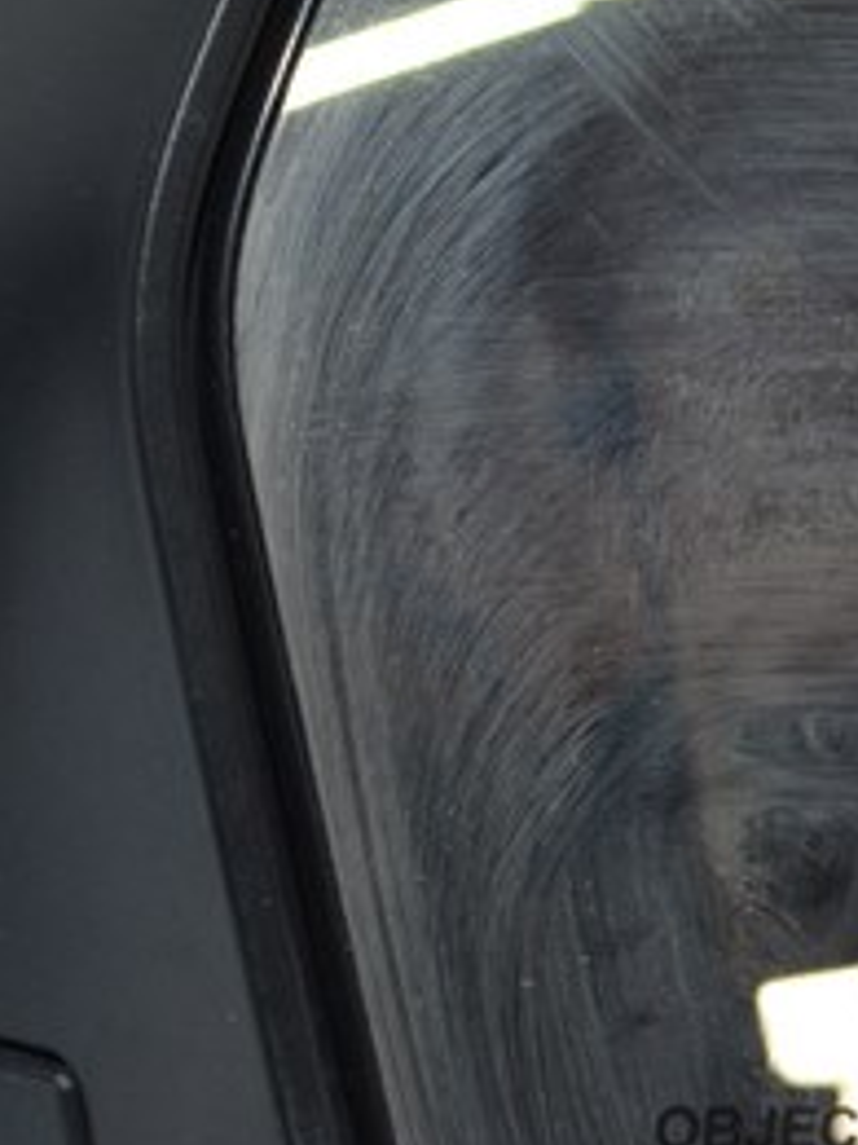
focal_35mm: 165
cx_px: 101
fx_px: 5450
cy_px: 236
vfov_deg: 11.9
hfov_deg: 9.0
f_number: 4.5
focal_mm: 29
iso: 400
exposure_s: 1/60
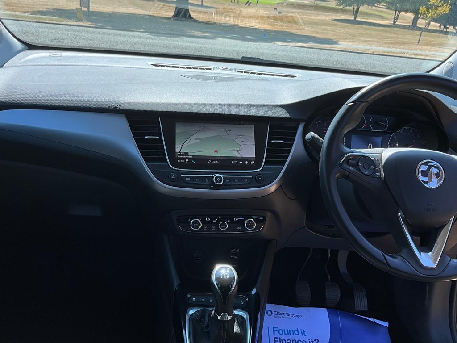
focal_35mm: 34
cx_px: 216
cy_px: 167
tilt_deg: -21.5
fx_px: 449
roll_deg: -7.8
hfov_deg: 53.9
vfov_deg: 41.8
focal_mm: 3
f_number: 1.8
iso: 25
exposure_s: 1/419
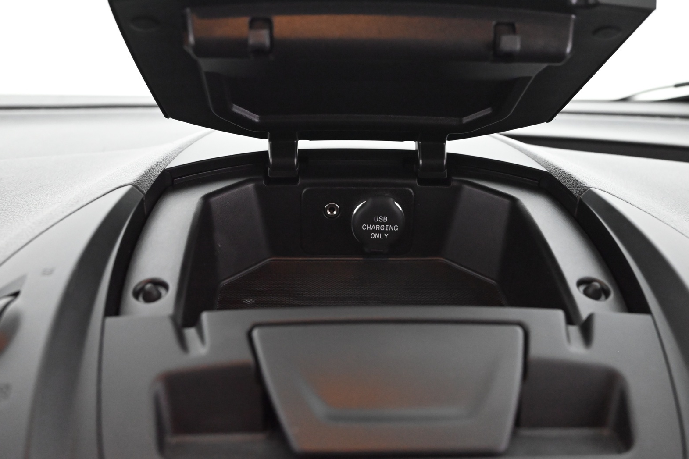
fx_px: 641
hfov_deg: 56.5
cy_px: 235
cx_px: 336
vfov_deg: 39.4
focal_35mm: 34
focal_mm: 32.5
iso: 9000
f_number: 4.8
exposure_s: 1/60
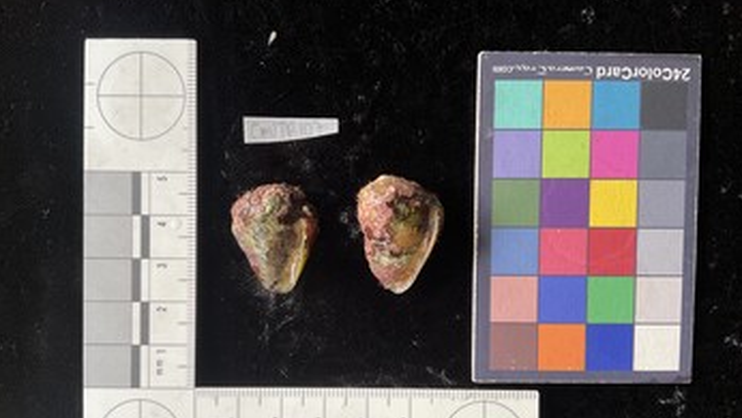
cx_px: 373
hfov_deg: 61.0
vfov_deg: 36.6
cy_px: 254
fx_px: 630
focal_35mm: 32
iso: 64
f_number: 1.8
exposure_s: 1/60
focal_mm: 3
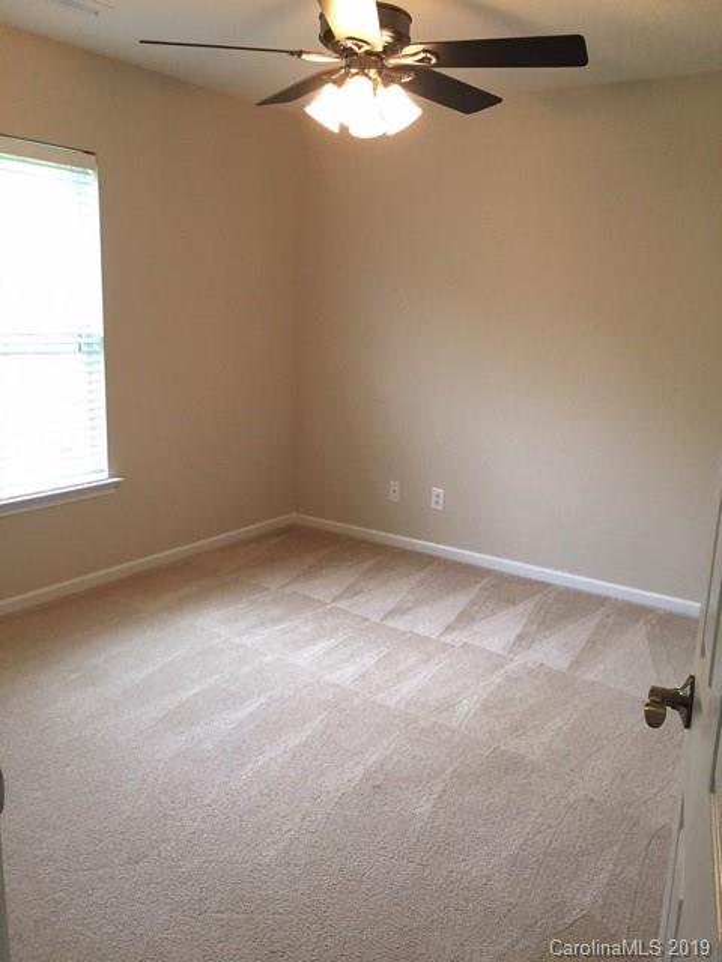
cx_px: 361
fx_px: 806
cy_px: 481
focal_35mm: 29
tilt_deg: -13.8
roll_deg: -1.9
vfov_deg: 61.7
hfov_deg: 48.2
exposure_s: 1/30
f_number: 2.2
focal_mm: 4.15
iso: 50
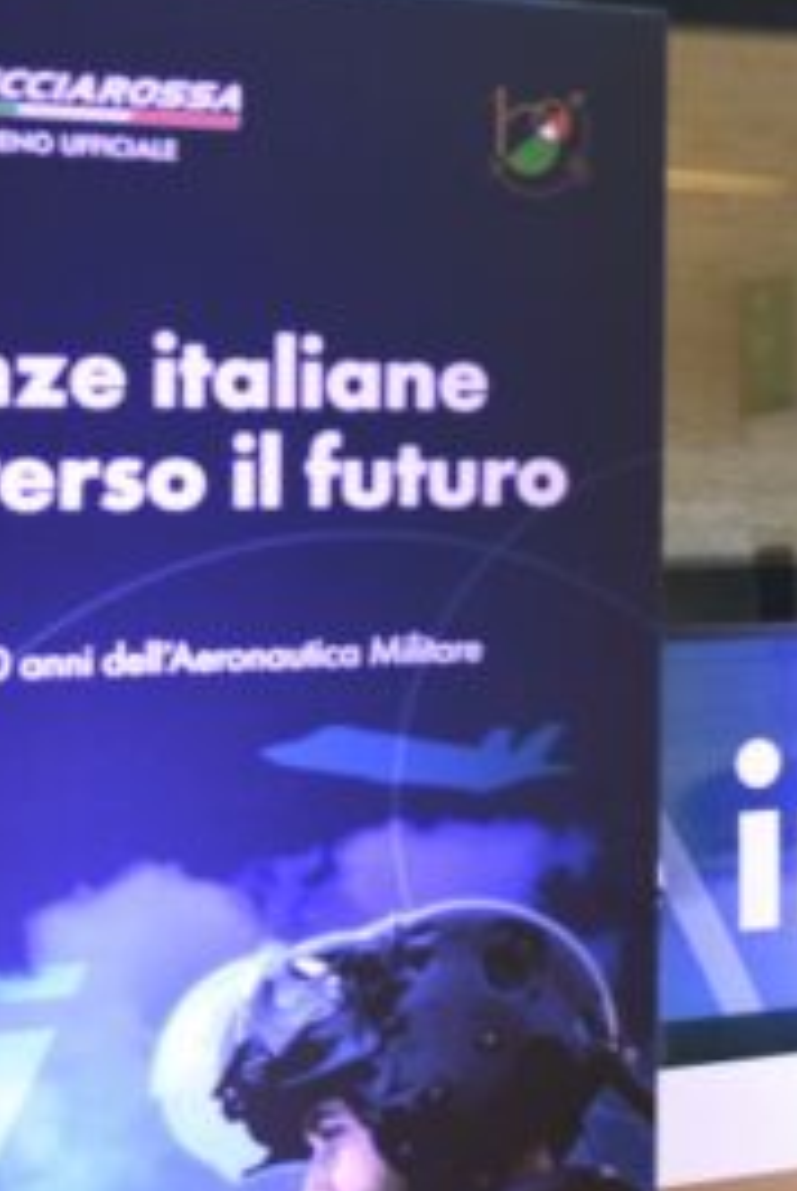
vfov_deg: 20.8
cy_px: 443
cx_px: 1097
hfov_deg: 13.4
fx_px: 3246
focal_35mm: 98
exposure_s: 1/125
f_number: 4
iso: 400
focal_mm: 34
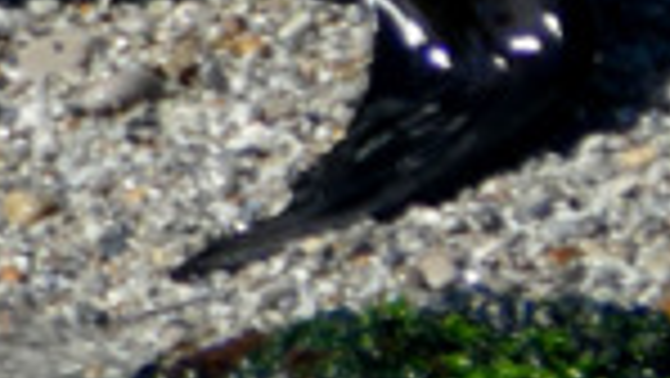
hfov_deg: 0.9
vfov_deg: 0.5
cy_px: -259
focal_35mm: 2276
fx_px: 40457
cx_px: 459
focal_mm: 146
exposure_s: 1/1300
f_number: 4
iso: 125
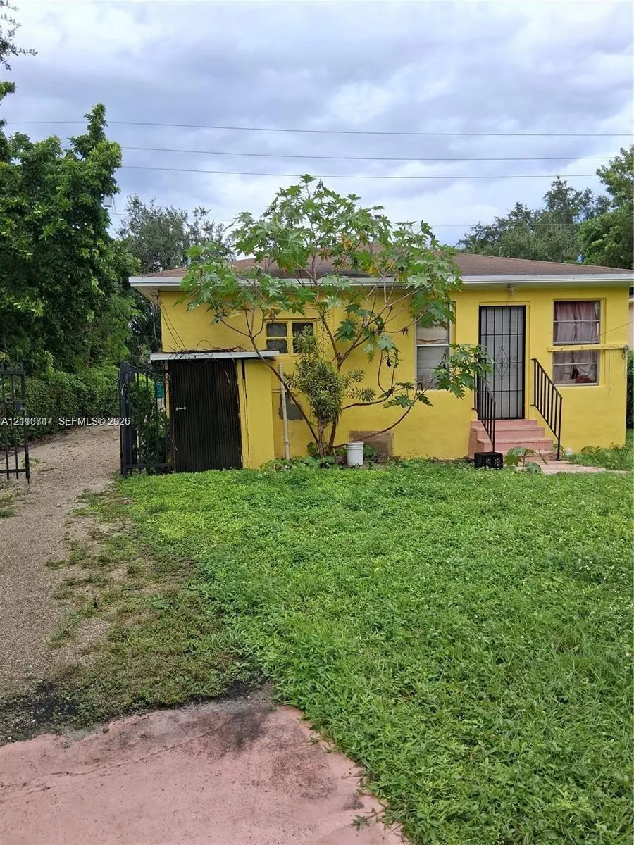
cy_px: 422
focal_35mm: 26
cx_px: 317
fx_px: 635
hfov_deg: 53.1
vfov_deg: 67.3
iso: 25
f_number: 1.8
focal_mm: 3.98
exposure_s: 1/522
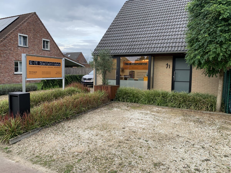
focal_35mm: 26
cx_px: 116
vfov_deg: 53.1
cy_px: 86
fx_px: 174
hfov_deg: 67.3
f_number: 1.8
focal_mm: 4.25
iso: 50
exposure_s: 1/121
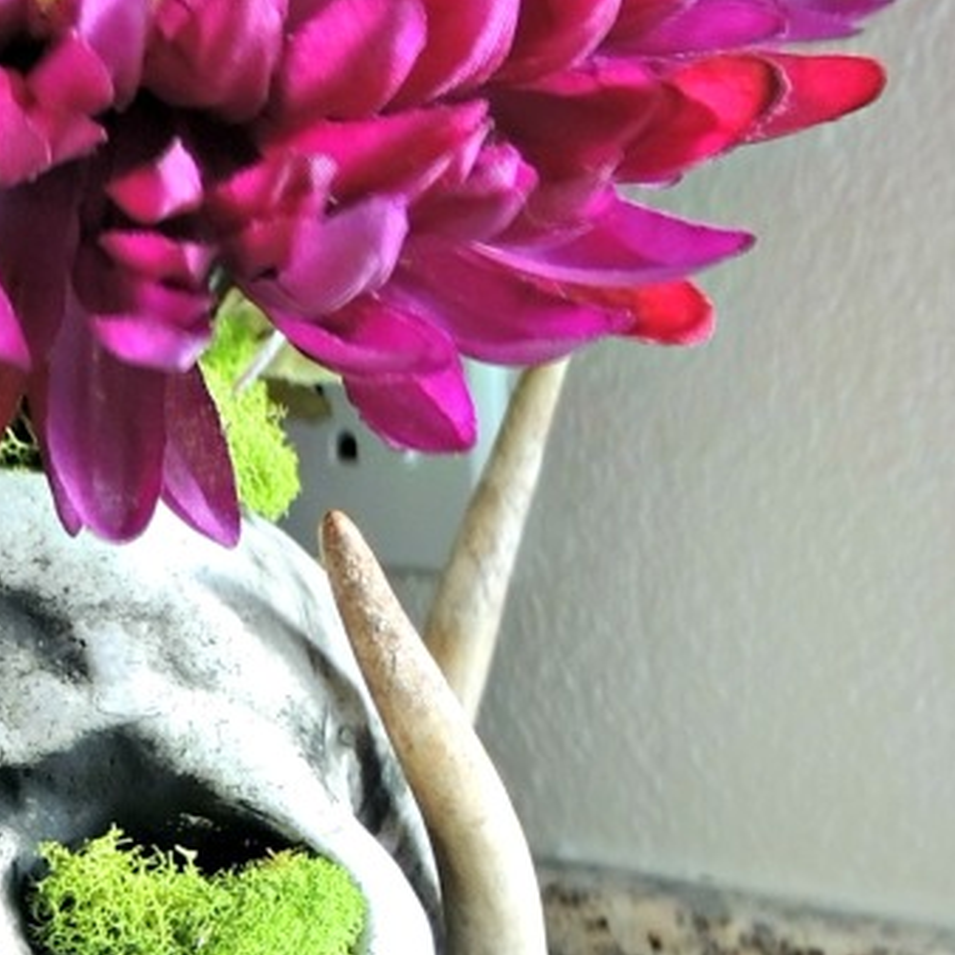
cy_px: 870
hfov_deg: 22.1
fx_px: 2341
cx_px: -18
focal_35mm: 75
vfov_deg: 22.5
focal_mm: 4.9
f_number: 3.1
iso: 800
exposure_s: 1/20
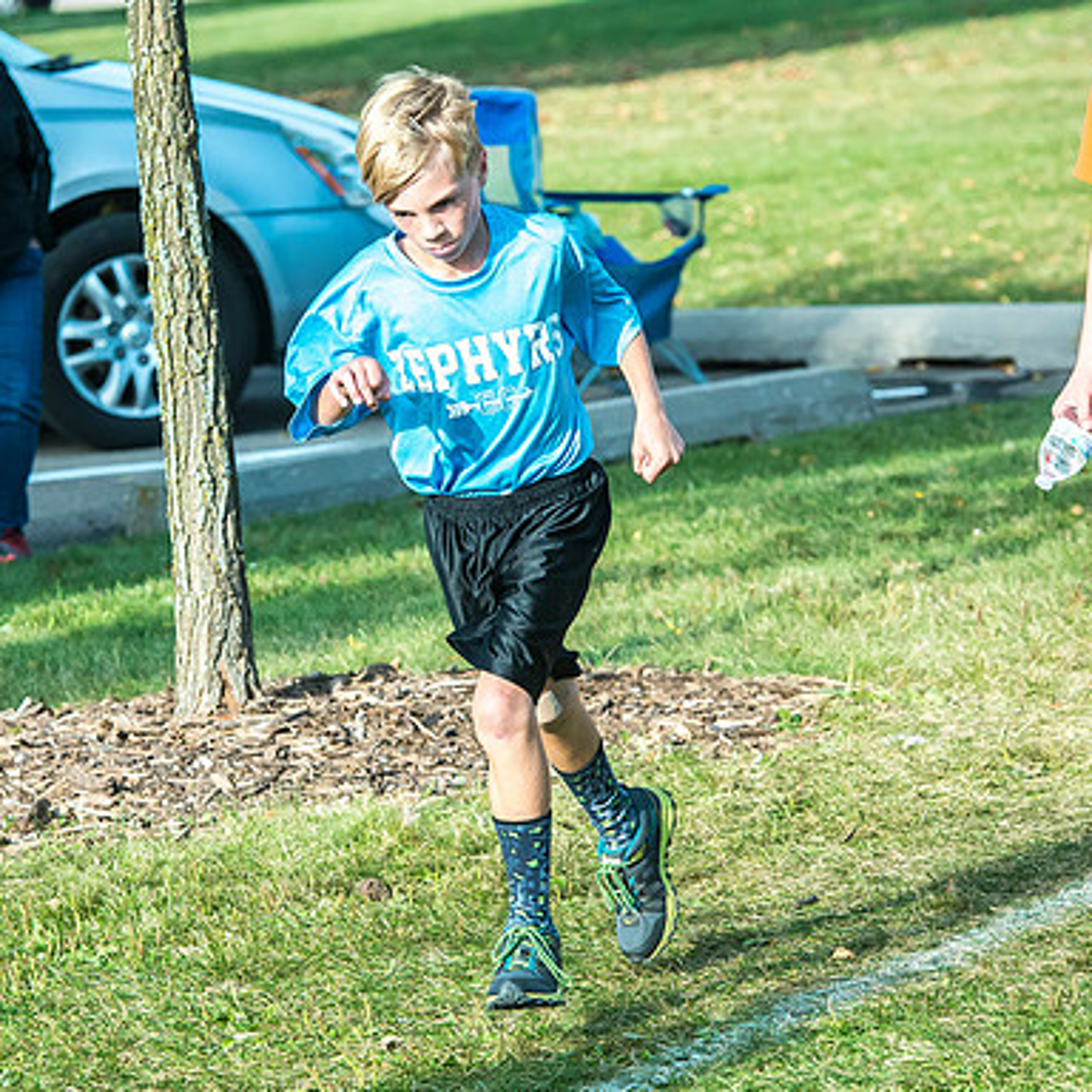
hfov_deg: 7.1
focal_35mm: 246
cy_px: 554
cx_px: 305
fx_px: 8780
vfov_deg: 7.1
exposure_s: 1/4000
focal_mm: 150
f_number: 6.3
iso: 2000
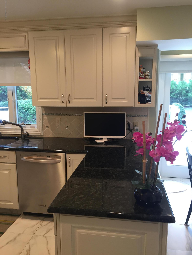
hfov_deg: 48.2
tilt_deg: -9.1
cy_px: 128
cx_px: 96
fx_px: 214
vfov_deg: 61.7
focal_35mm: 29
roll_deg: -0.3
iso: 64
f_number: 2.2
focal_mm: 4.15
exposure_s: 1/30
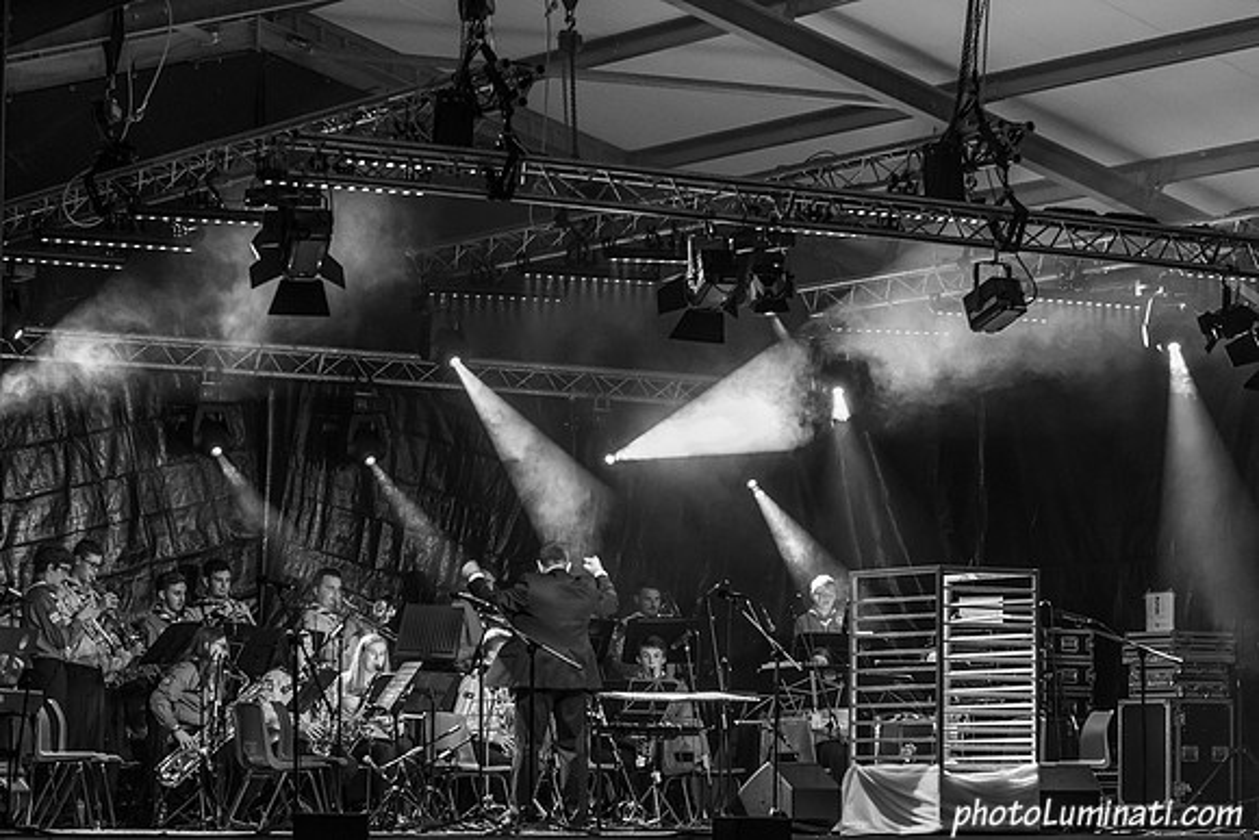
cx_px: 580
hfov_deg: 17.3
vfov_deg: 11.6
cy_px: 563
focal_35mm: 118
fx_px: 4134
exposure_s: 1/125
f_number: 2.8
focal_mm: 82
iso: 2000
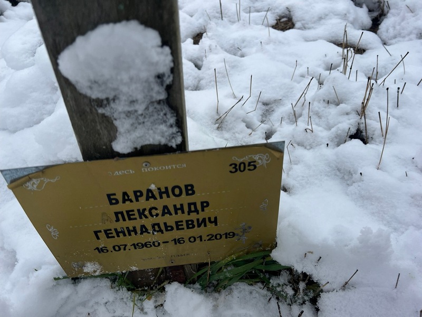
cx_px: 211
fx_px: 317
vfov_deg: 53.1
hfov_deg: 67.3
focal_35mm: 26
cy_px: 158
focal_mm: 5.7
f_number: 1.5
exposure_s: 1/531
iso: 50
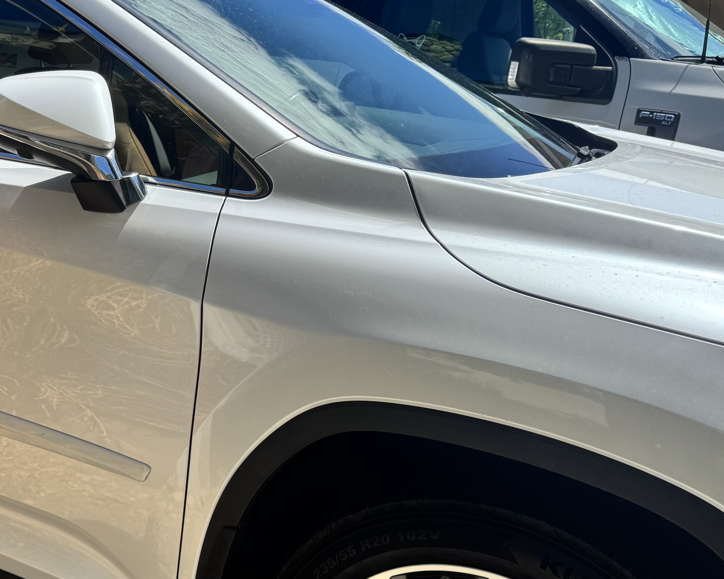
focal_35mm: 47
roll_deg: +0.2
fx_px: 1007
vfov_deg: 32.1
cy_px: 290
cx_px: 144
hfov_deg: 38.1
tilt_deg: -15.2
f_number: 1.78
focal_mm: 6.76
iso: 80
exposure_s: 1/2959
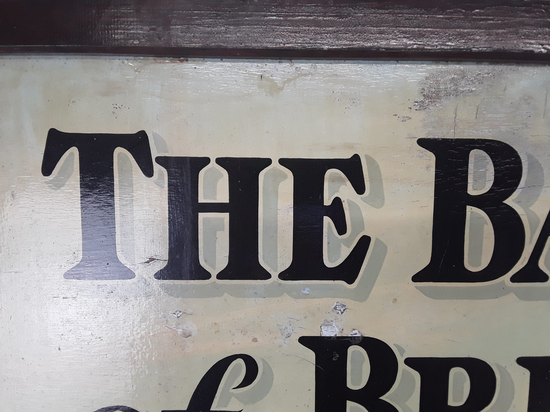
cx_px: 275
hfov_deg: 65.3
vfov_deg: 51.4
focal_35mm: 27
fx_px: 429
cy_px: 206
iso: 40
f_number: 1.9
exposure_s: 1/30
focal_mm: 2.91
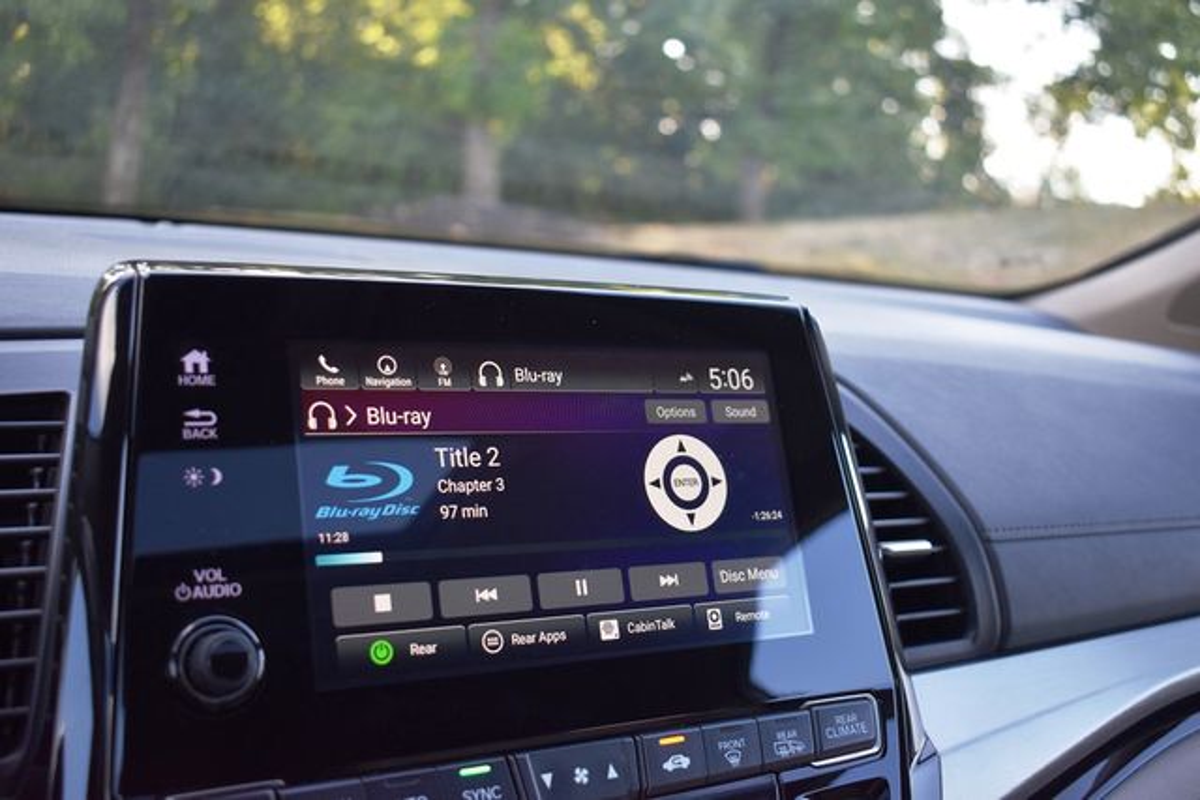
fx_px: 1300
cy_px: 400
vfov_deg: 34.2
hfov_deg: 49.5
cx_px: 600
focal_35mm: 39
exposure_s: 1/250
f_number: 4
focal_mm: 26
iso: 500
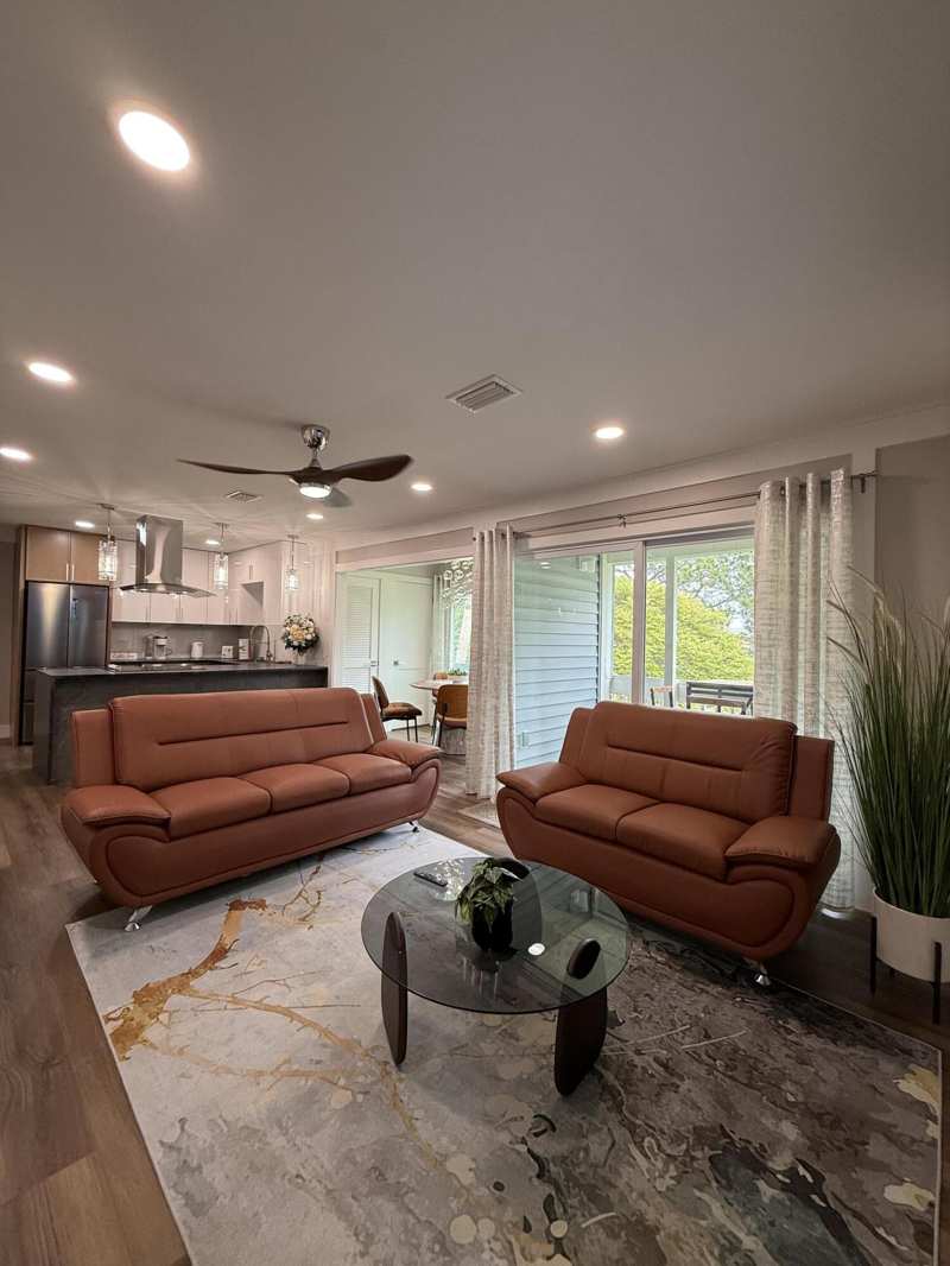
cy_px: 633
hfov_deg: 85.7
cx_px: 475
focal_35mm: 14
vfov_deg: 102.1
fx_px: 512
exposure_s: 1/120
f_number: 2.2
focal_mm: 2.22
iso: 125
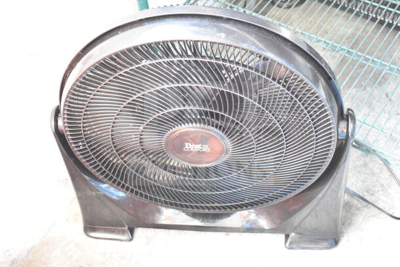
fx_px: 567
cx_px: 200
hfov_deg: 38.9
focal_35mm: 51
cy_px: 134
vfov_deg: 26.5
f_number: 4.5
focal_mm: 34
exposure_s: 1/50
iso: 11400
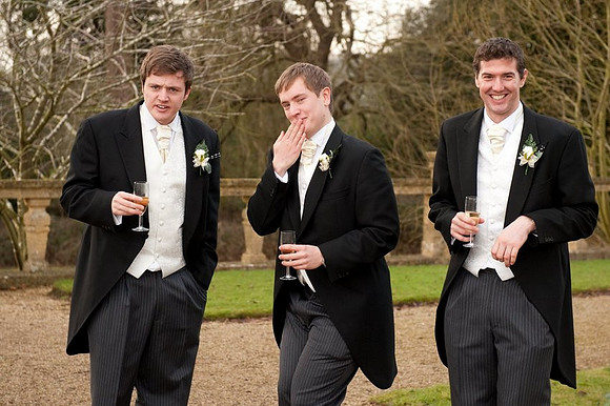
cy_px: 203
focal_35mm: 70
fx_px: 1185
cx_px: 305
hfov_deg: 28.9
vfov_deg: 19.4
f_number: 4
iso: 800
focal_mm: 70
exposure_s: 1/400
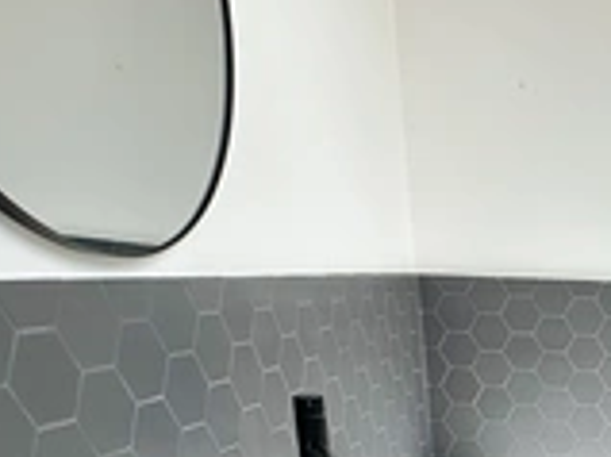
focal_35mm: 47
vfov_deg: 27.3
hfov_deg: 32.2
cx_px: 763
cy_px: 545
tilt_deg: -17.5
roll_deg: -2.9
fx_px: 829
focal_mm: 2.22
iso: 40
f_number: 2.2
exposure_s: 1/602
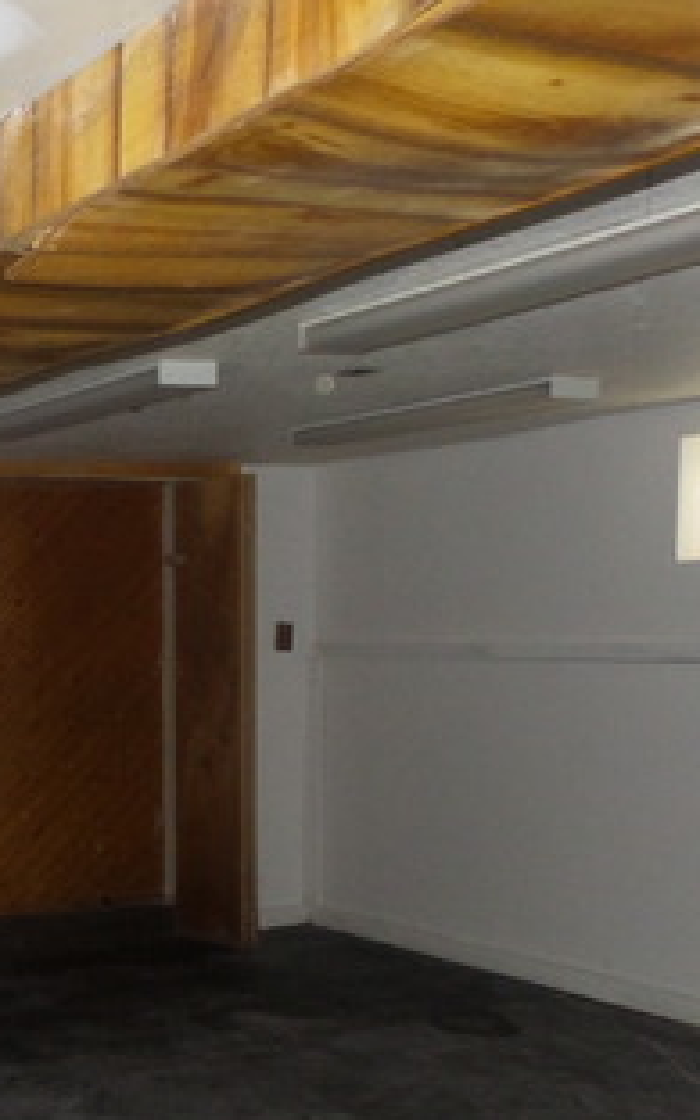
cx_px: -75
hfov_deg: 24.1
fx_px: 1526
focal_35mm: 50
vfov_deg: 39.5
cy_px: 797
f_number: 2.8
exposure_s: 1/30
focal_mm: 4.1
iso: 400
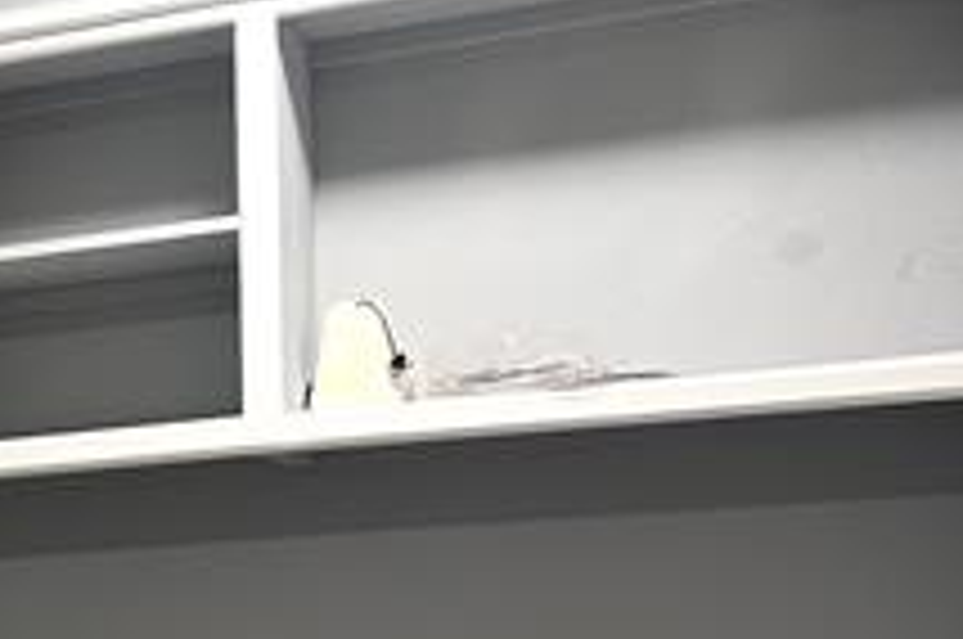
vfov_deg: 16.0
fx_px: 2163
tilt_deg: -5.1
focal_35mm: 81
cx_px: -256
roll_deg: +3.1
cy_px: 824
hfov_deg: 22.6
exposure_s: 1/60
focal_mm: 5.7
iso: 100
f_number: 1.5
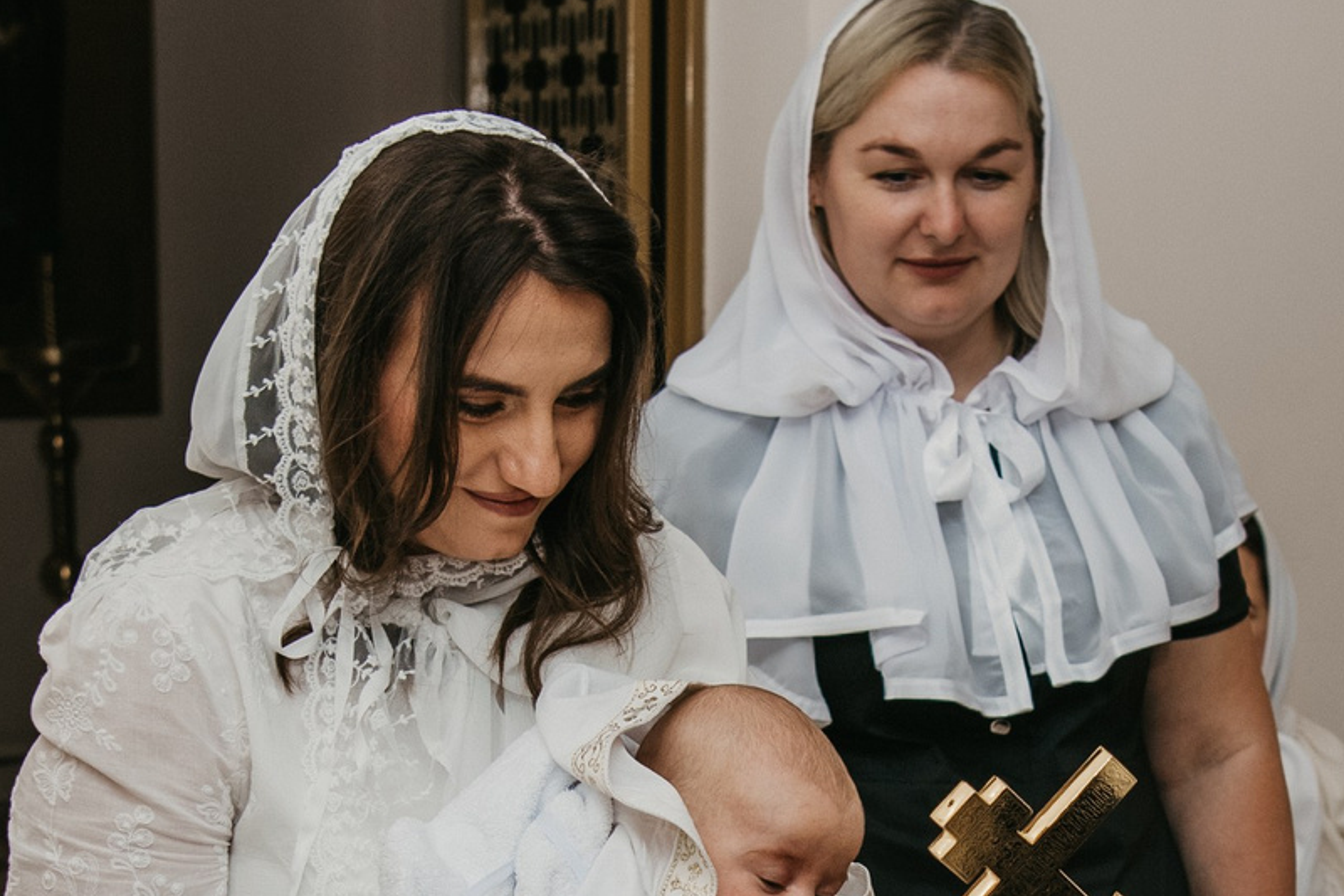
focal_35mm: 96
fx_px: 3583
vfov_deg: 13.8
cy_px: 1094
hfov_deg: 21.2
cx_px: 815
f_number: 4
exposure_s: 1/160
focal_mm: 30
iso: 200
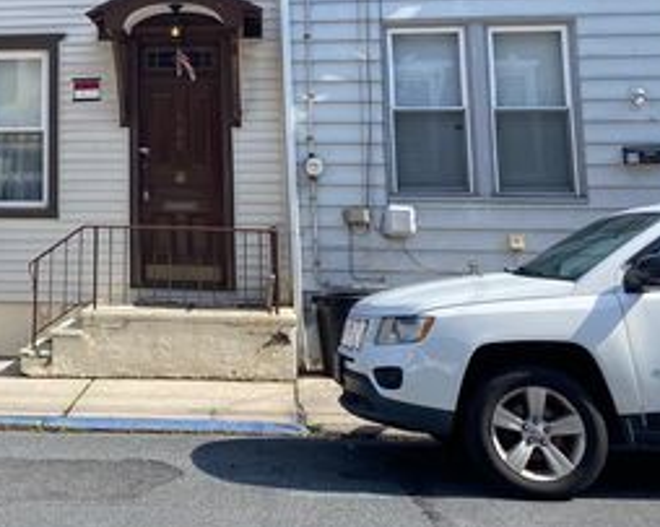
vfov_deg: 29.1
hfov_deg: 35.0
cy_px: 56
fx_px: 976
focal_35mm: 50
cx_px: 52
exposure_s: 1/1157
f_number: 1.8
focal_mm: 4.25
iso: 32
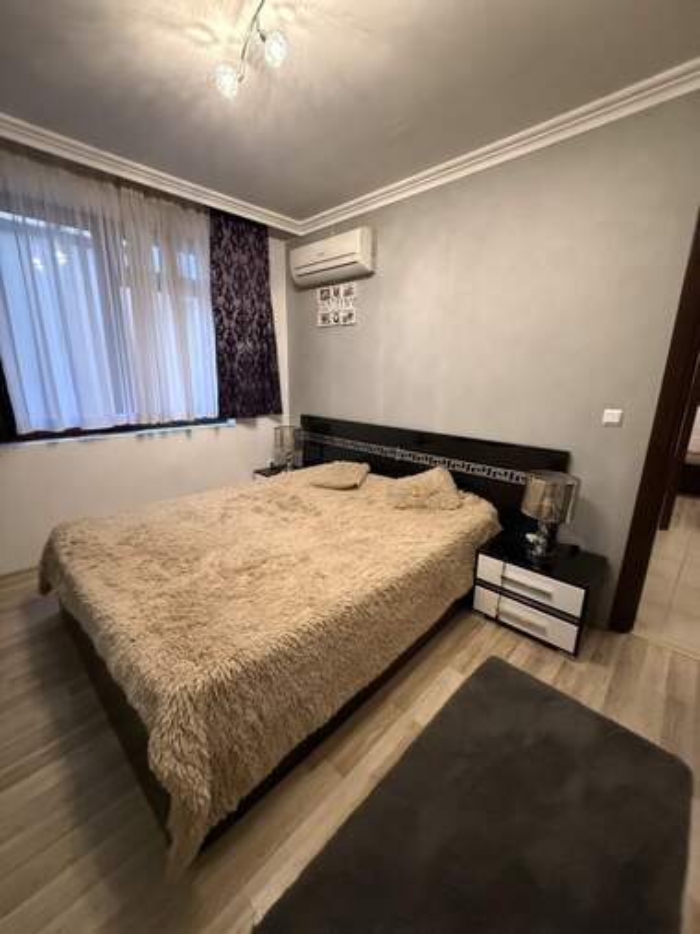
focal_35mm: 14
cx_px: 350
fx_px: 378
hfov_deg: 85.7
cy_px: 467
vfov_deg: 102.1
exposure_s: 1/50
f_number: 2.2
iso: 1000
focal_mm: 2.22
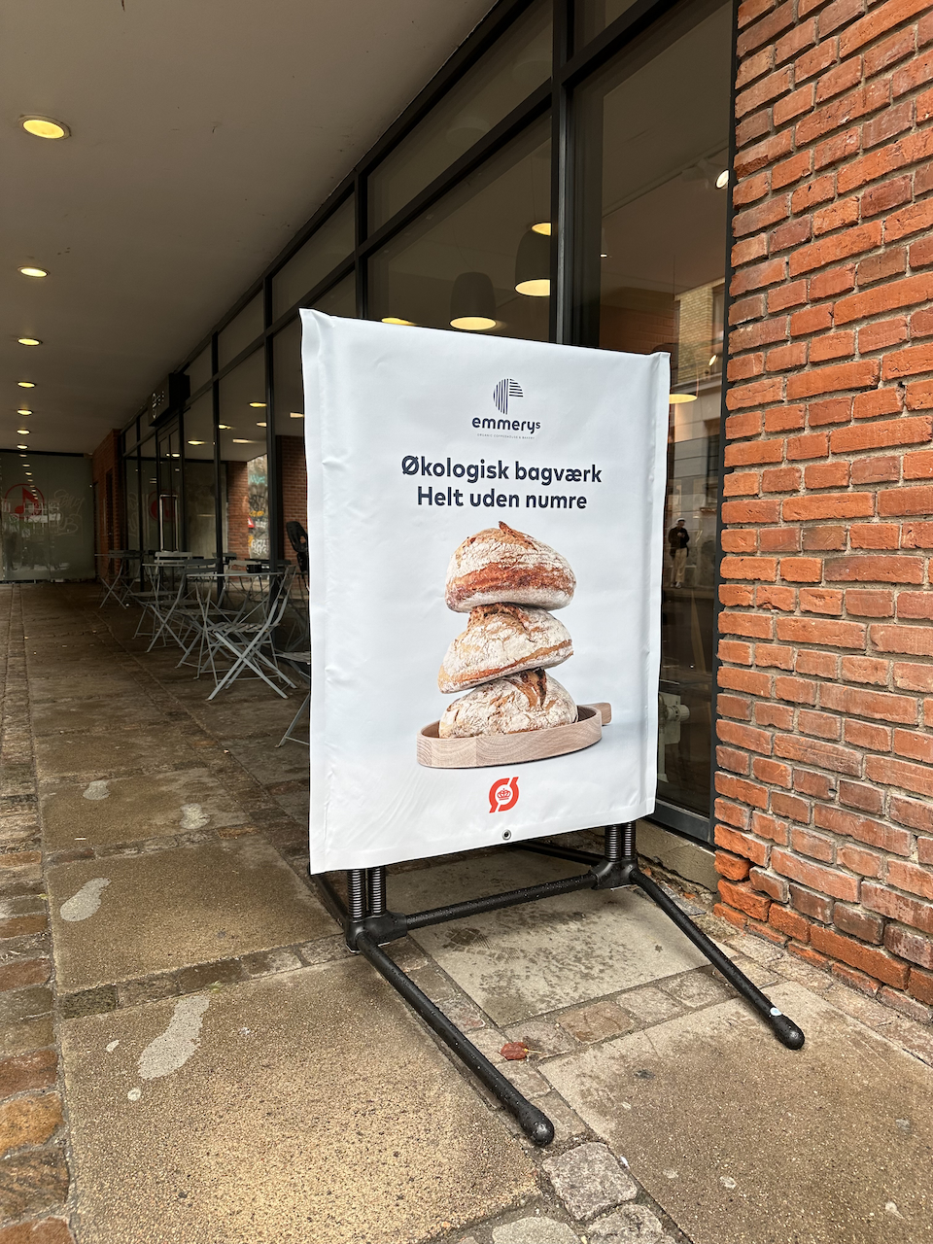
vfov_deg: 71.6
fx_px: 862
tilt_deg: -4.6
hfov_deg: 56.8
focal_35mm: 24
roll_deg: -0.5
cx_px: 466
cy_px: 622
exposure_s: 1/298
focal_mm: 6.86
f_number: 1.78
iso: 80
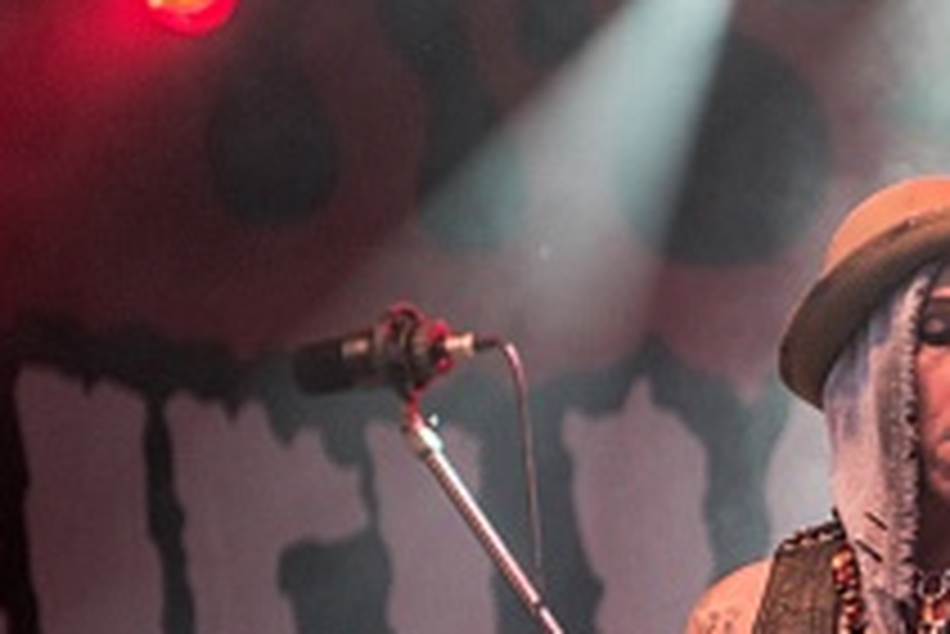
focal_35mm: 205
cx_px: 1247
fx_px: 5413
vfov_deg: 6.7
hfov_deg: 9.8
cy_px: 479
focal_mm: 60
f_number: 2.8
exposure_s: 1/125
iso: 1000
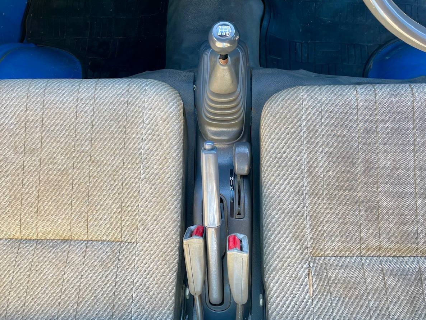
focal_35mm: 27
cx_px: 207
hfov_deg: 65.3
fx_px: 332
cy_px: 157
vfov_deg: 51.4
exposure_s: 1/121
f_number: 1.6
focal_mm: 5.1
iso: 40
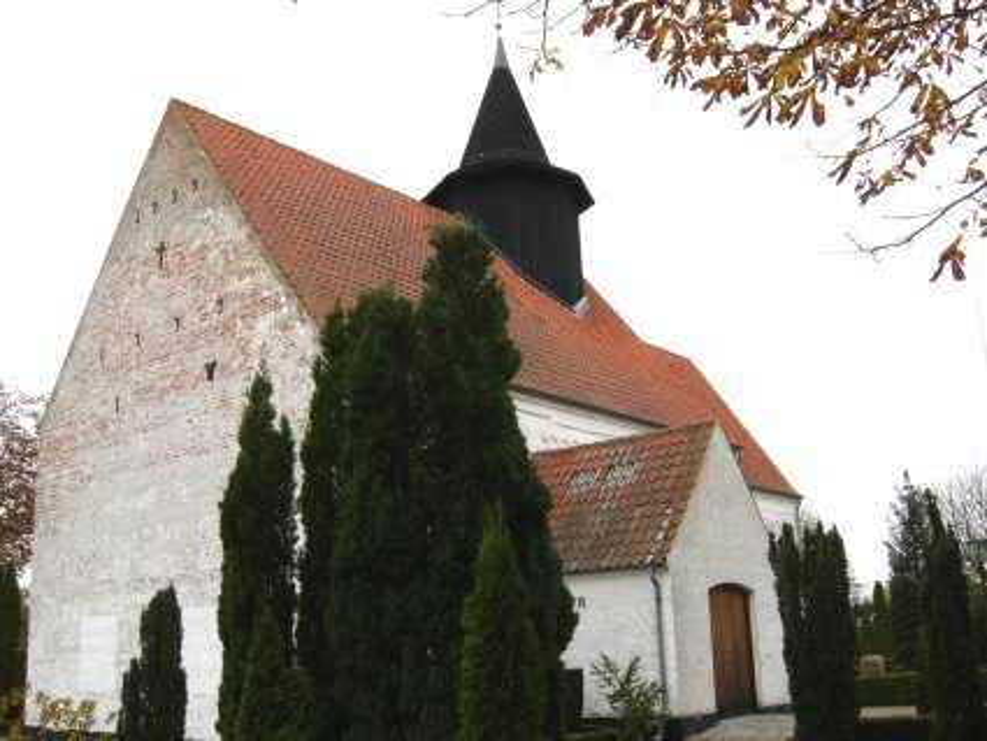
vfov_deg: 39.7
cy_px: 370
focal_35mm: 36
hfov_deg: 51.3
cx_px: 494
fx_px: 1027
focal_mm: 7.5
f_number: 3.8
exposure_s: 1/148
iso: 50
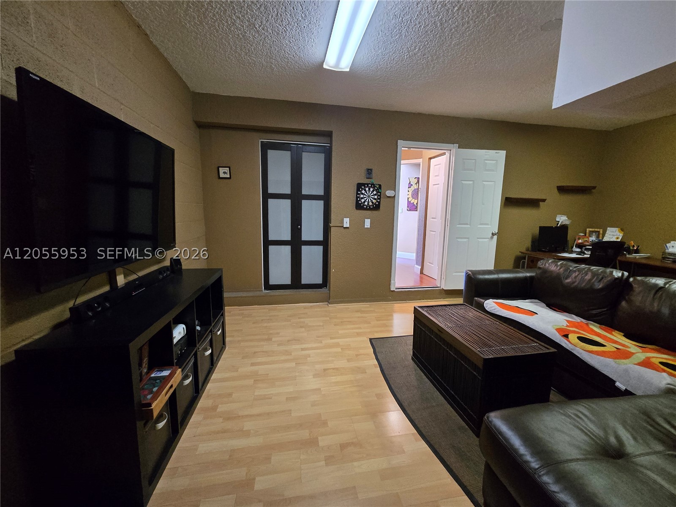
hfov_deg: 106.2
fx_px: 254
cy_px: 254
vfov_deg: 89.9
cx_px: 338
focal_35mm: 13
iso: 1000
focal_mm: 2.2
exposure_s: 1/60
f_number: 2.2
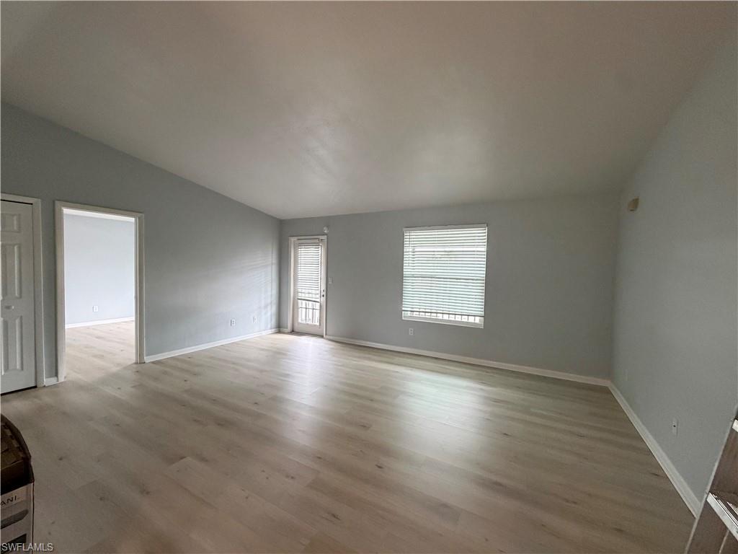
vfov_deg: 85.7
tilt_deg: -2.3
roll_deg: -0.2
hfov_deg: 102.1
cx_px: 369
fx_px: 298
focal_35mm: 14
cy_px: 277
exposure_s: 1/60
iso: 500
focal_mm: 2.22
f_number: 2.2
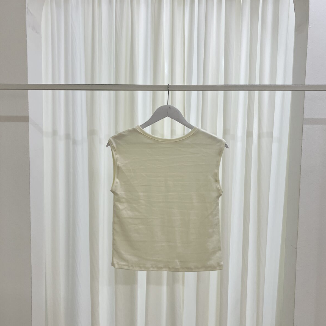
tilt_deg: -3.9
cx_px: 163
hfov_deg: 52.5
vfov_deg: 52.5
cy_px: 161
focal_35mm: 31
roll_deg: -0.2
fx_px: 330
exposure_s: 1/100
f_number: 1.5
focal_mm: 5.7
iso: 125
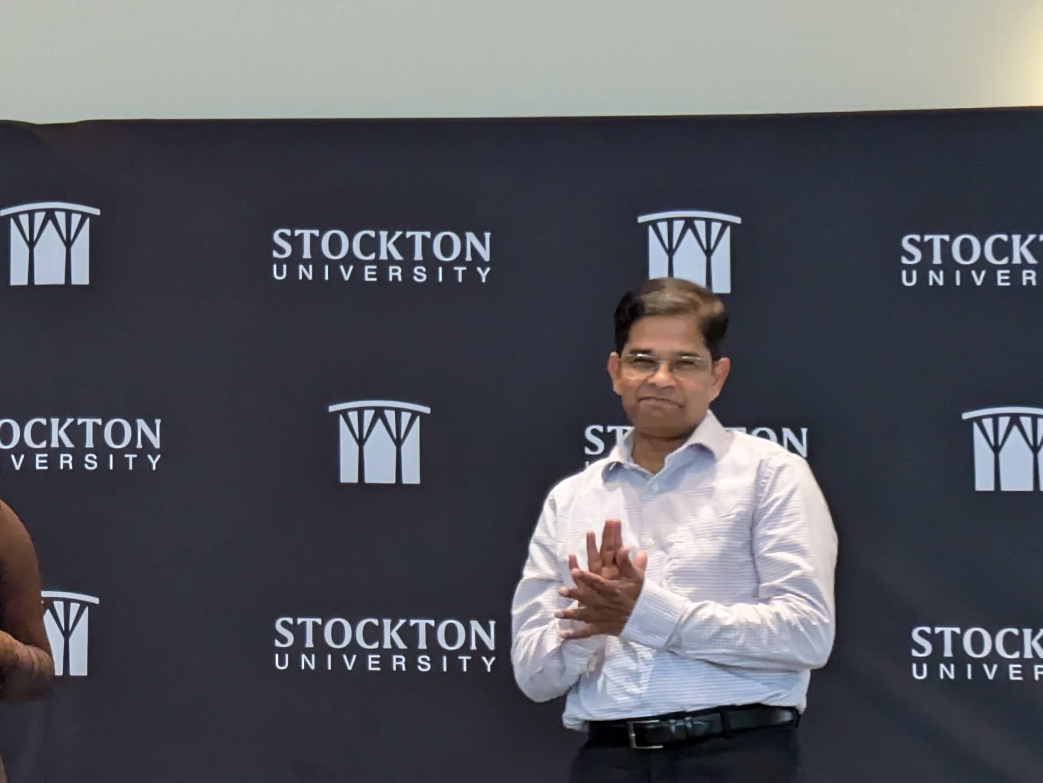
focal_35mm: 105
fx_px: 3165
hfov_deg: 18.5
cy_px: 573
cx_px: 214
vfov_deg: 14.1
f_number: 1.89
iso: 388
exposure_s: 1/120
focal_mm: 5.43
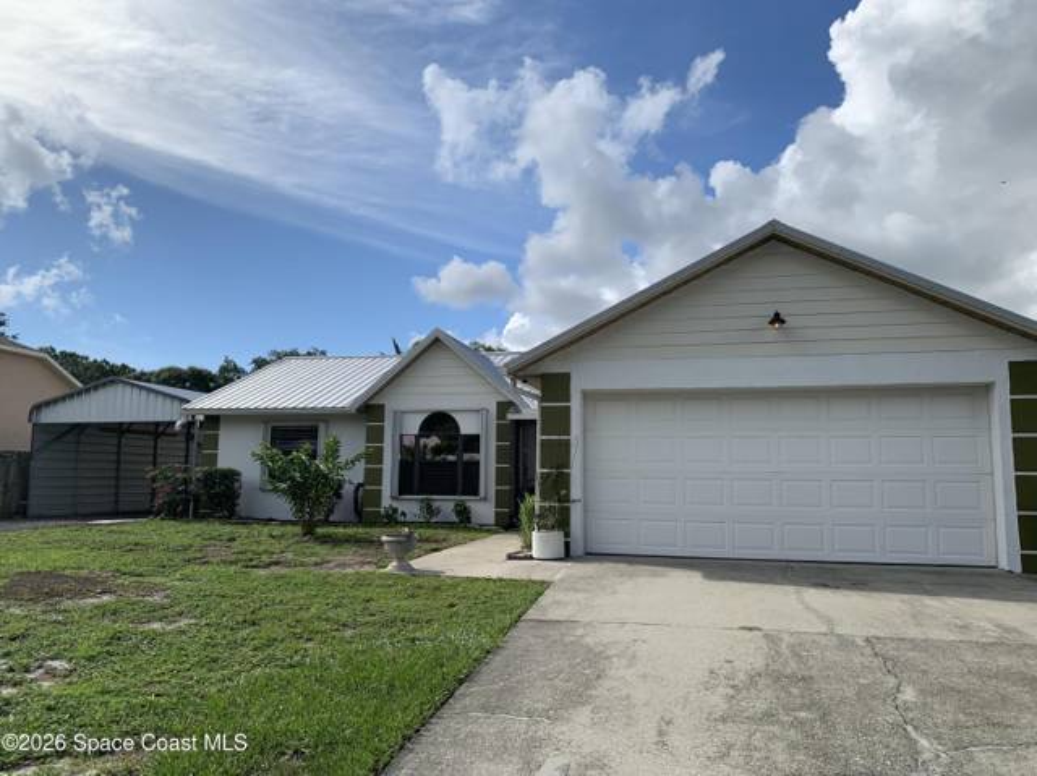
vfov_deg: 53.0
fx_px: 778
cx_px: 518
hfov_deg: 67.3
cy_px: 388
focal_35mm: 26
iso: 25
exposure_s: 1/2915
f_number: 1.8
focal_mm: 4.25
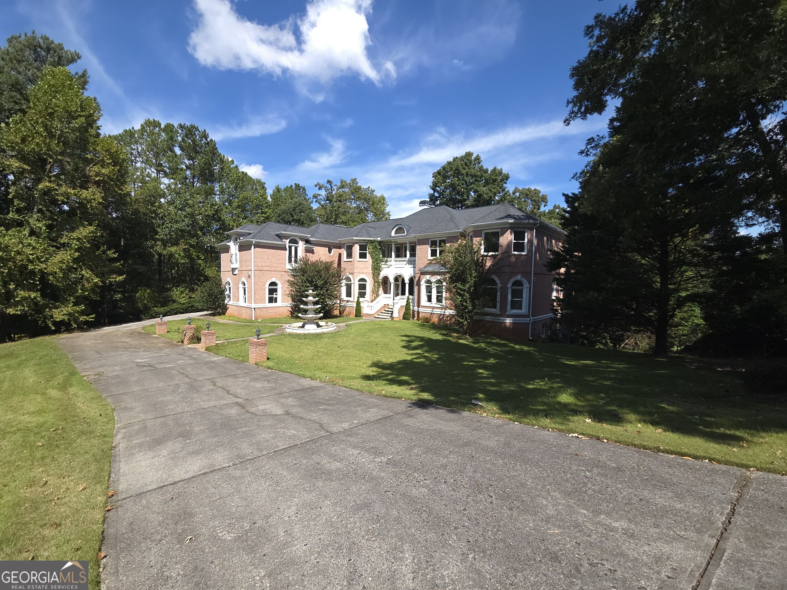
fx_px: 296
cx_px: 394
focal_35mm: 13
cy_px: 295
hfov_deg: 106.2
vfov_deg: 89.9
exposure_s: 1/854
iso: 50
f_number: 2.2
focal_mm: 2.2
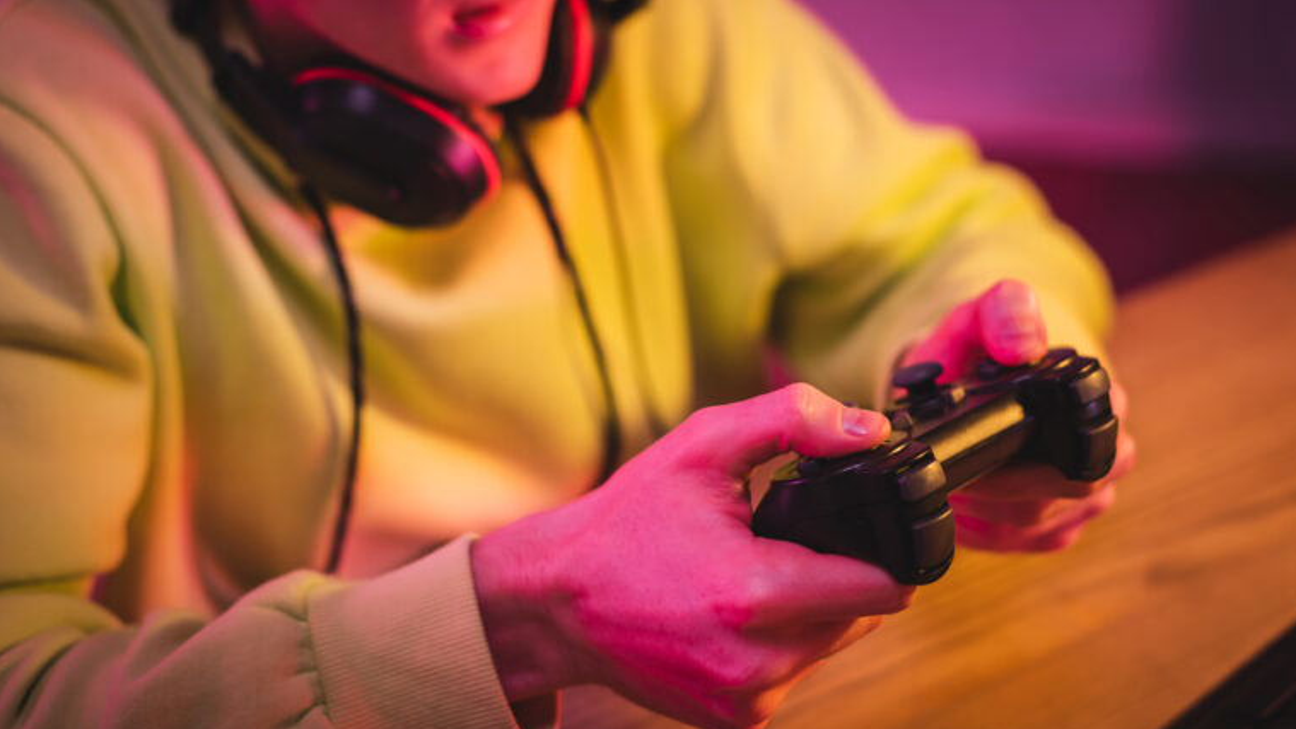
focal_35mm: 53
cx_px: 652
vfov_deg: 22.6
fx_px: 1821
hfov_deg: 39.2
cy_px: 327
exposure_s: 1/200
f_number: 2.8
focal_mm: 50
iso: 200
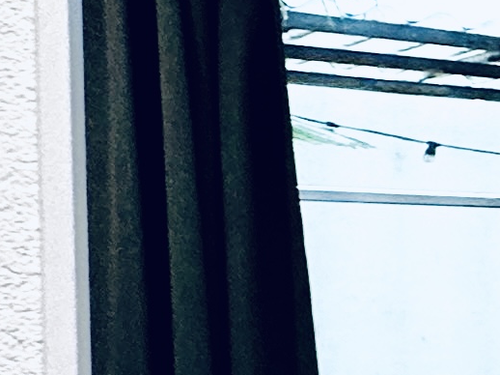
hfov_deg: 10.1
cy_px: 351
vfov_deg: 13.4
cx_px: 1659
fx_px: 1574
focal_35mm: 109
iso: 250
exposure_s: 1/100
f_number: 2.2
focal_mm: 2.22
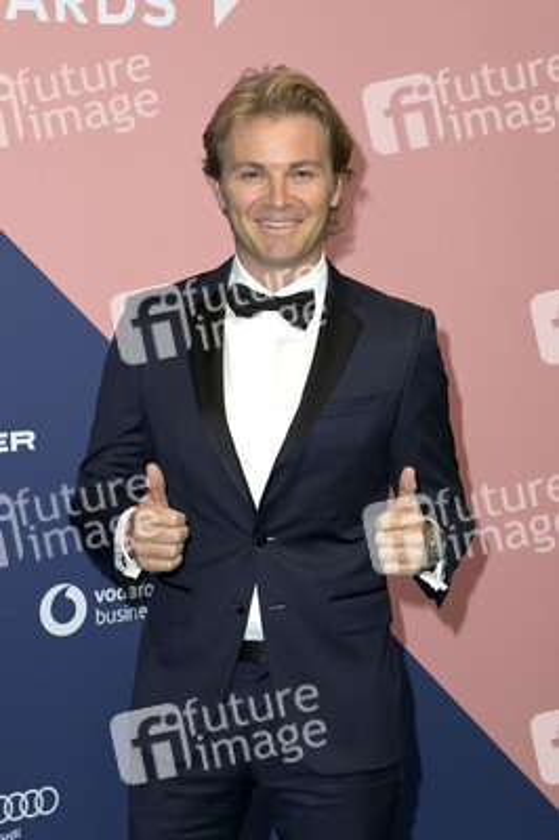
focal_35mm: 92
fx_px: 2146
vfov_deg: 22.2
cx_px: 280
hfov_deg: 14.8
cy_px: 420
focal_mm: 92
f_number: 6.3
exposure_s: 1/250
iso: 800
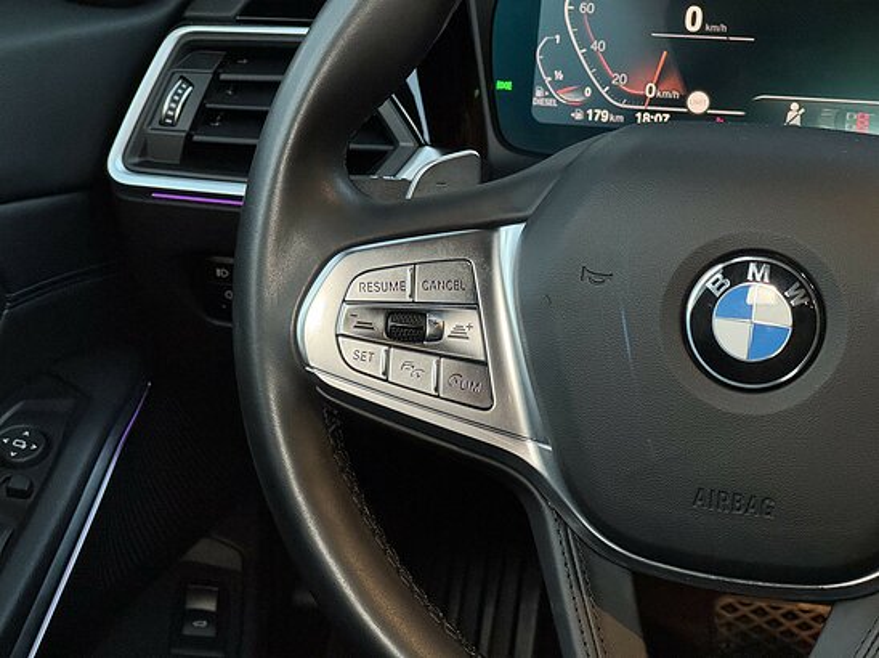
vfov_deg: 19.1
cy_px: 329
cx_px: 440
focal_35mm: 77
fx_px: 1954
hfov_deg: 25.4
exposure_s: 1/51
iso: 640
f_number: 2.8
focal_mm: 9
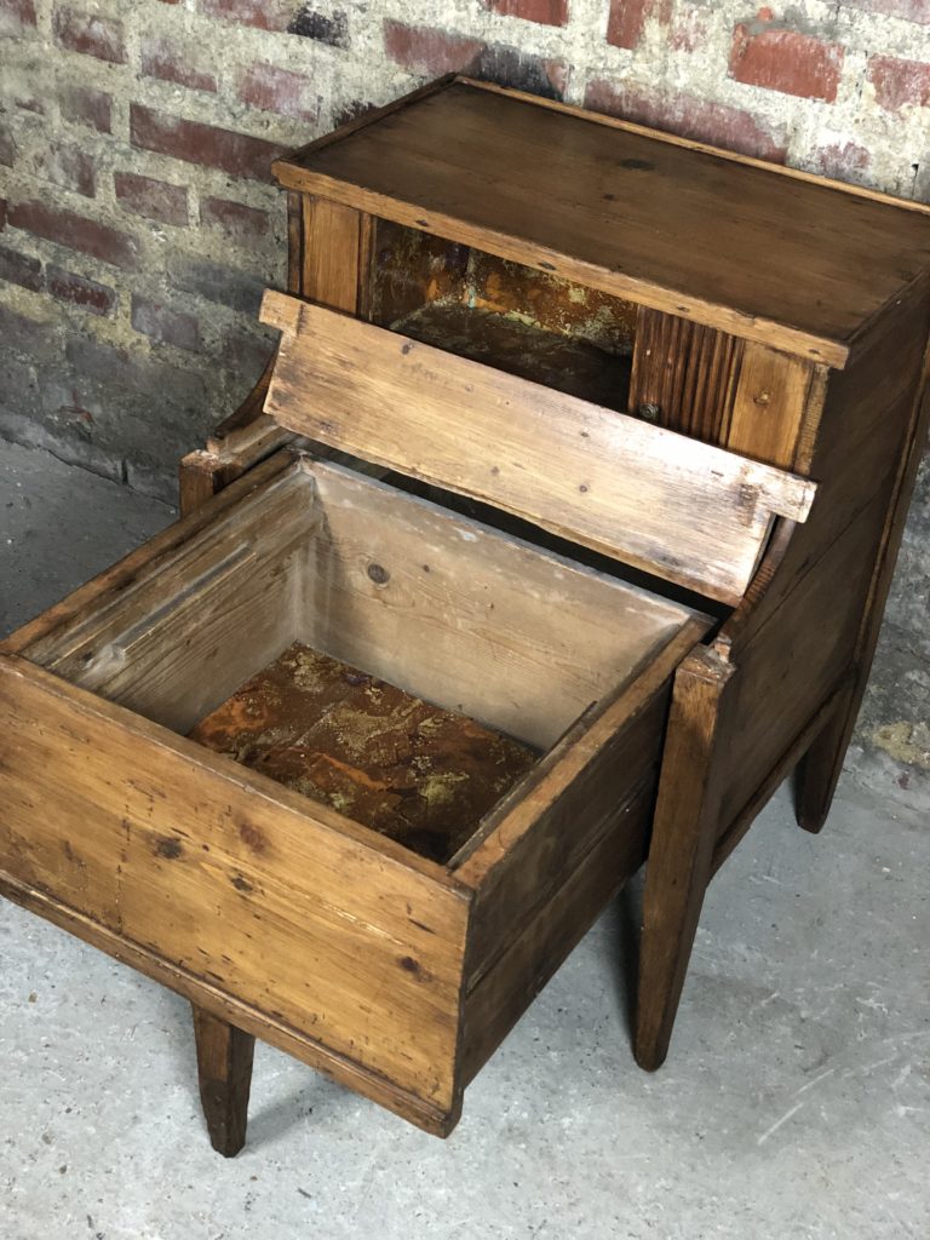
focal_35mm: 52
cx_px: 465
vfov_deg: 36.8
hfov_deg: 28.0
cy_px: 620
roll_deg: -4.8
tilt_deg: -35.8
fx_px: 1863
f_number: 2.4
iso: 160
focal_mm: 6
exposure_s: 1/17
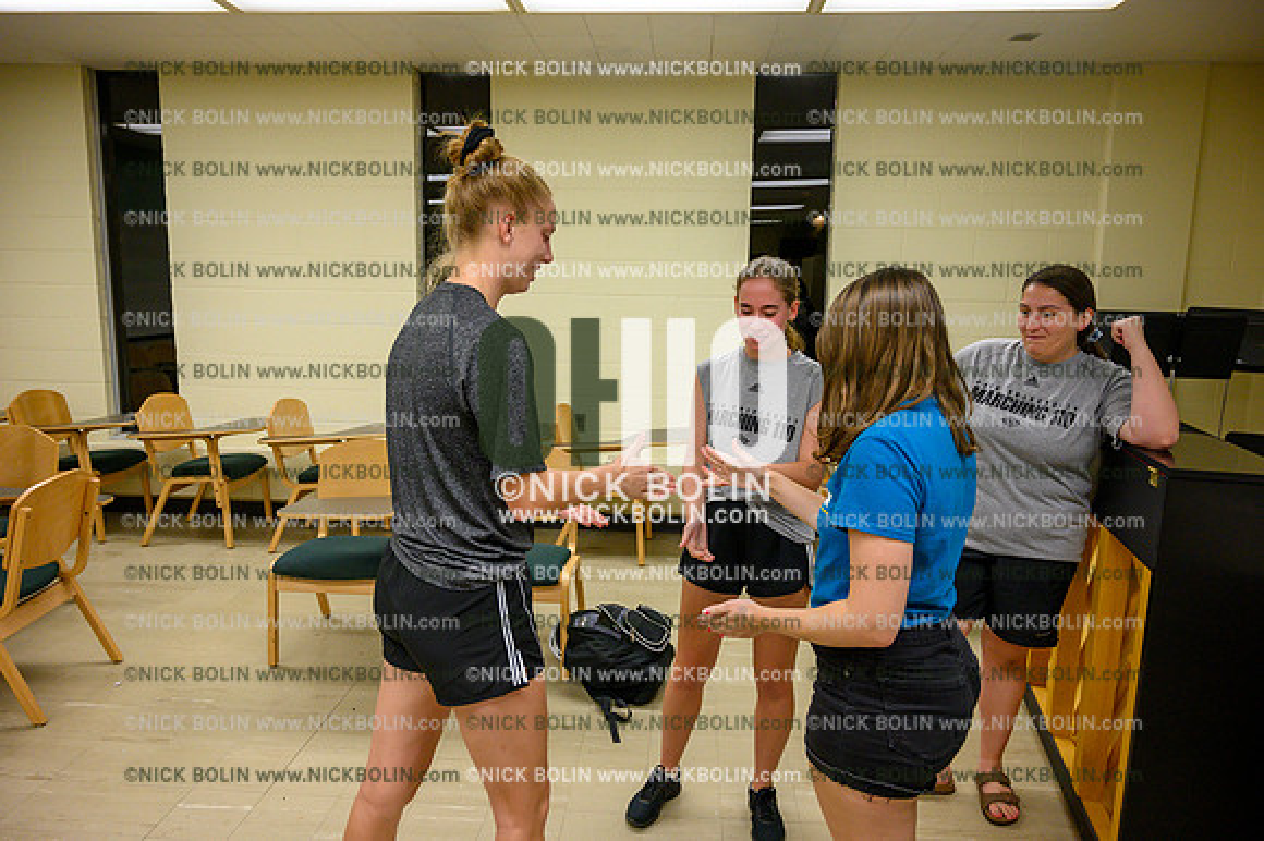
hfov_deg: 73.8
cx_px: 632
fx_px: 842
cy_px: 420
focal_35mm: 24
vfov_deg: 53.1
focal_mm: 24
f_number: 4.5
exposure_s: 1/250
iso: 1600
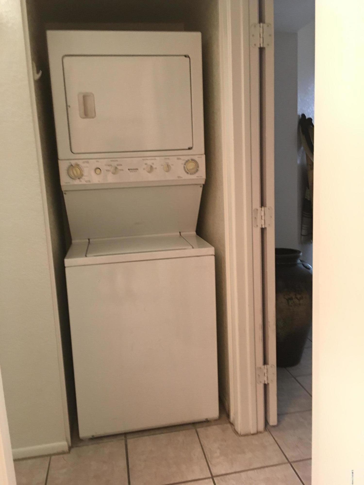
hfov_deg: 48.2
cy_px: 242
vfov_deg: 61.7
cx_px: 182
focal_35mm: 29
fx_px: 407
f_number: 2.2
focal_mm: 4.15
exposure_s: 1/33
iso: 160
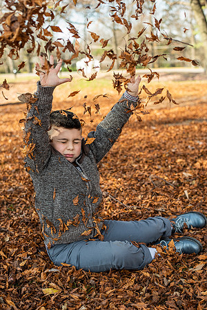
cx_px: 104
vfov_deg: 39.6
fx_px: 431
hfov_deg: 27.0
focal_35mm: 50
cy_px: 155
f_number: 3.5
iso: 400
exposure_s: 1/640
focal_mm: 50
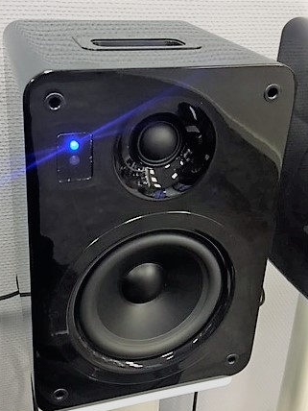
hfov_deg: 46.8
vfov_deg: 60.0
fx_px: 356
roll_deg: -3.4
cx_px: 154
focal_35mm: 30
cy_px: 212
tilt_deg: -24.3
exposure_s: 1/8
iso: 100
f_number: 2.2
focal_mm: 4.15
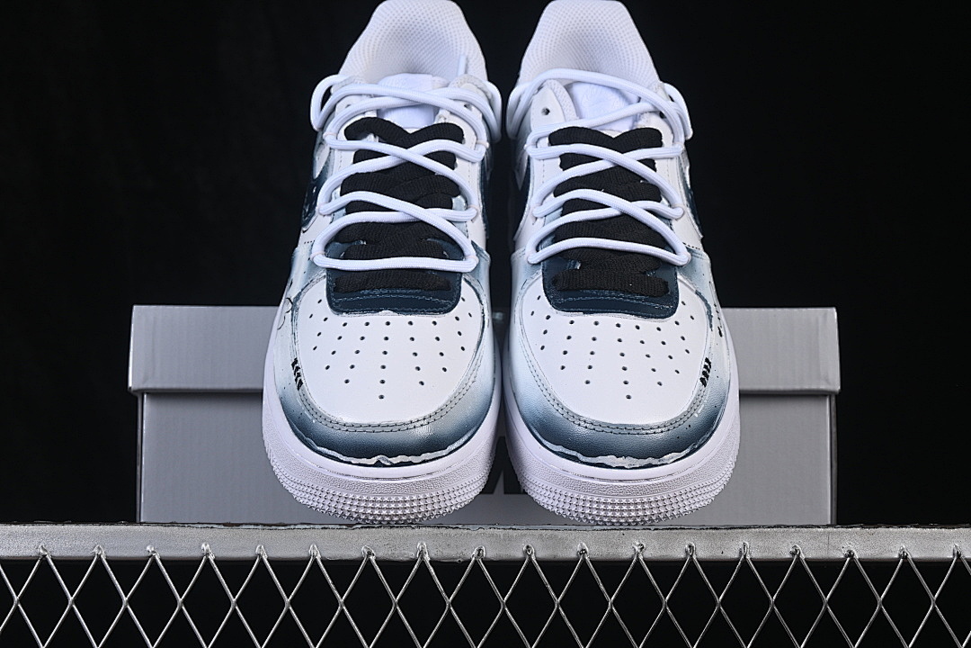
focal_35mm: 75
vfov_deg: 18.2
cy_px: 324
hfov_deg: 27.0
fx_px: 2023
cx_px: 486
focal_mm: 50
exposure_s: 1/80
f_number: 8
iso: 160
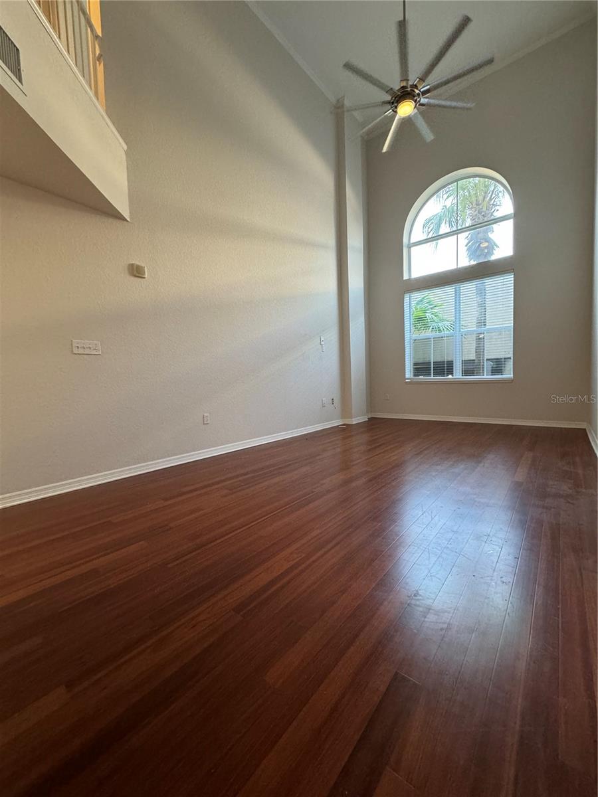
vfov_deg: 102.1
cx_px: 299
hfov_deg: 85.7
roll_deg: +2.2
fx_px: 322
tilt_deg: -3.4
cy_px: 398
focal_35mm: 14
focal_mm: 2.22
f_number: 2.2
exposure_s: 1/60
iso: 320
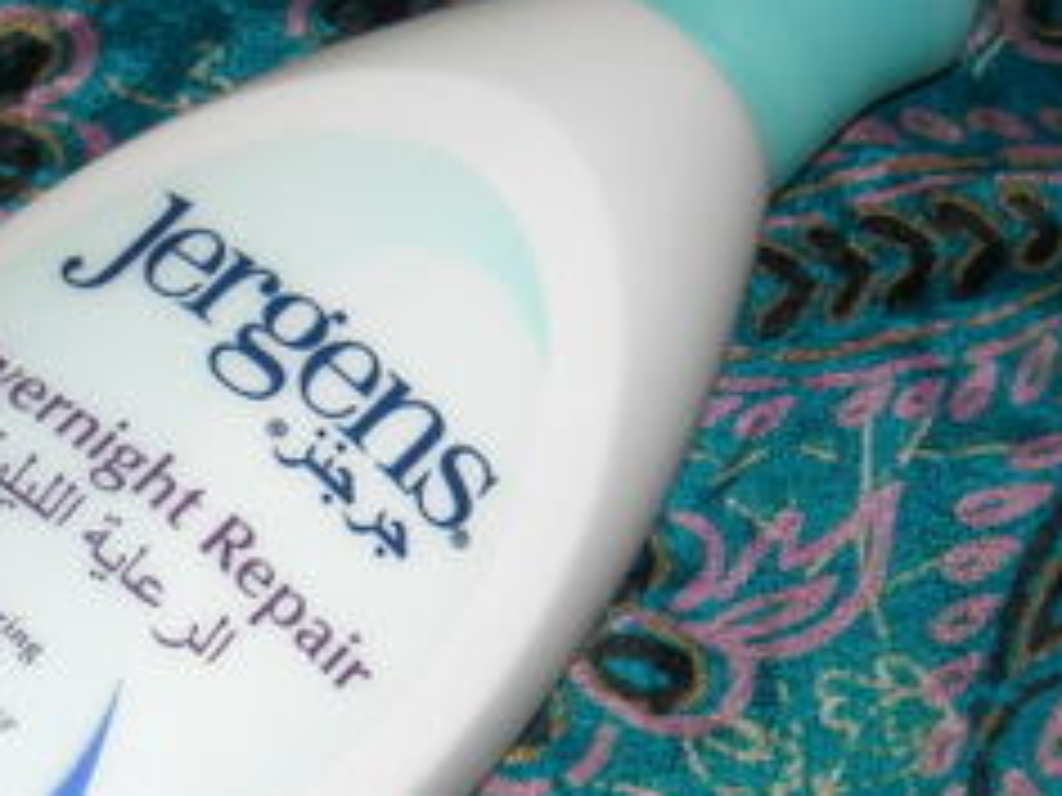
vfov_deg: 8.4
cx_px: 117
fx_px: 5430
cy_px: 708
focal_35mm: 177
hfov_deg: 11.1
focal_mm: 12.3
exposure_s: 1/125
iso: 200
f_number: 3.9
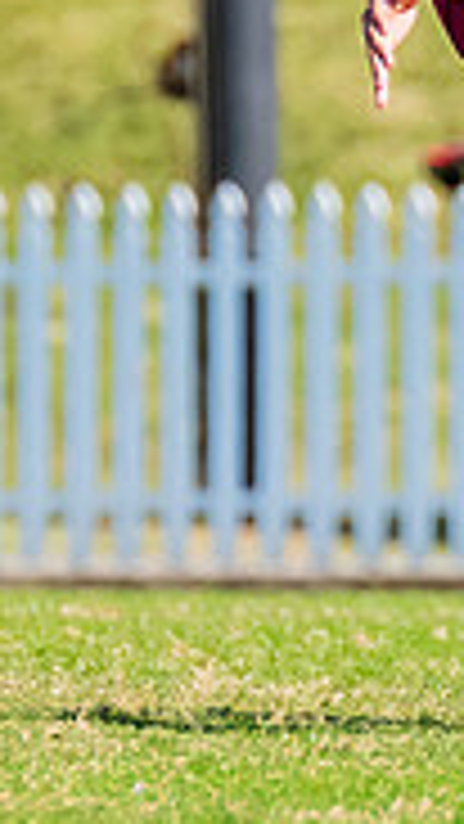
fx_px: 57127
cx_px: 731
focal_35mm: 2613
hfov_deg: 0.5
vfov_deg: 0.8
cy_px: -76
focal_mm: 420
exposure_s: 1/1600
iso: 800
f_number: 7.1
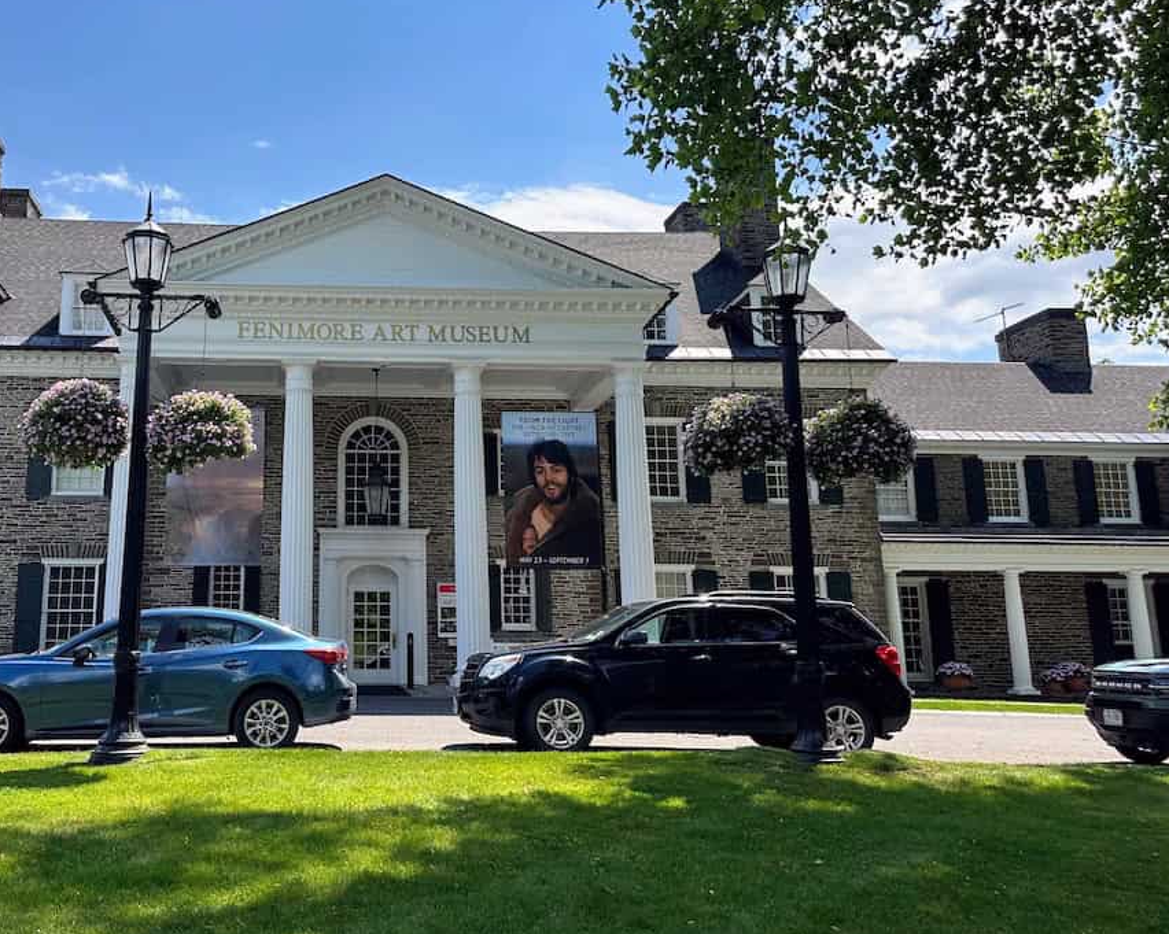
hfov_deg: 52.8
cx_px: 358
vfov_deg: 44.4
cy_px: 403
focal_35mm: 33
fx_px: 1141
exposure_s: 1/4016
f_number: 1.8
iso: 80
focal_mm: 6.9
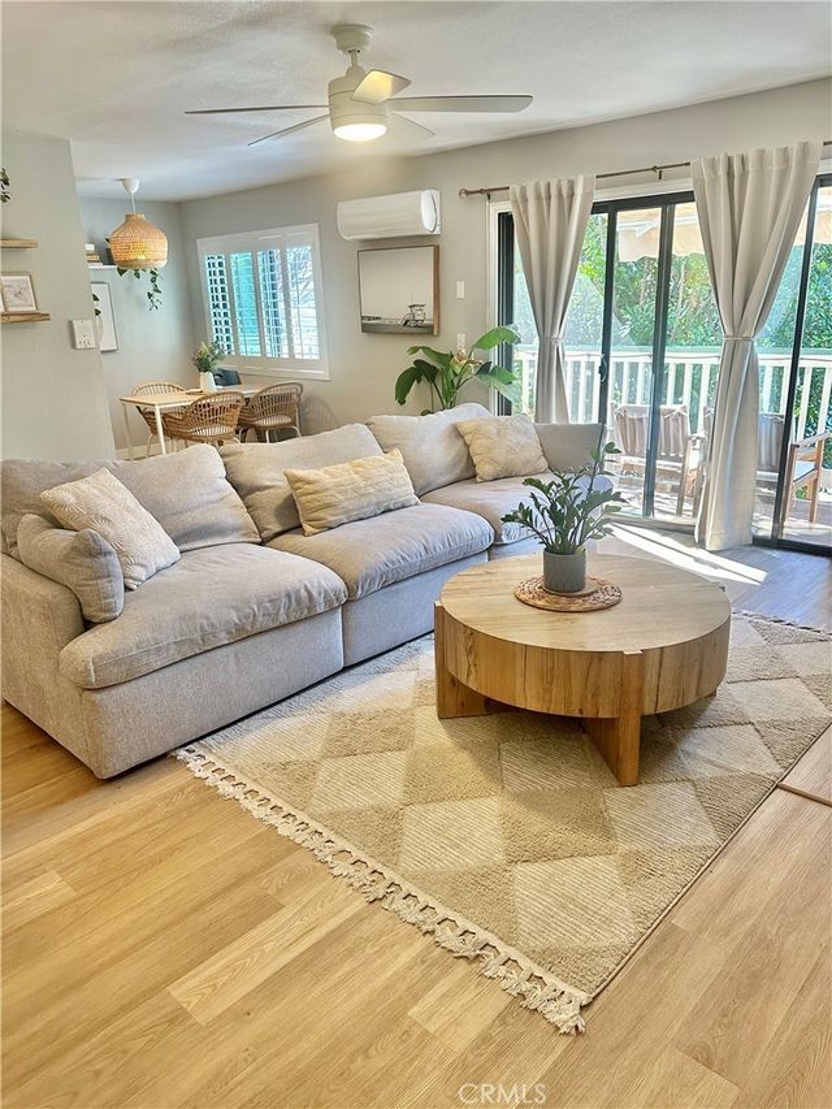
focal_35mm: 24
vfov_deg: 71.6
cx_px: 416
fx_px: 769
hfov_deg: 56.8
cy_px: 554
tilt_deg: -17.9
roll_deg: +0.7
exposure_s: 1/120
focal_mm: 6.86
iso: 200
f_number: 1.78
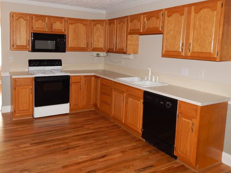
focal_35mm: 30
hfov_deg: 59.5
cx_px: 92
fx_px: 200
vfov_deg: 46.5
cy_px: 68
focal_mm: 4
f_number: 3
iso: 200
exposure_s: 1/30
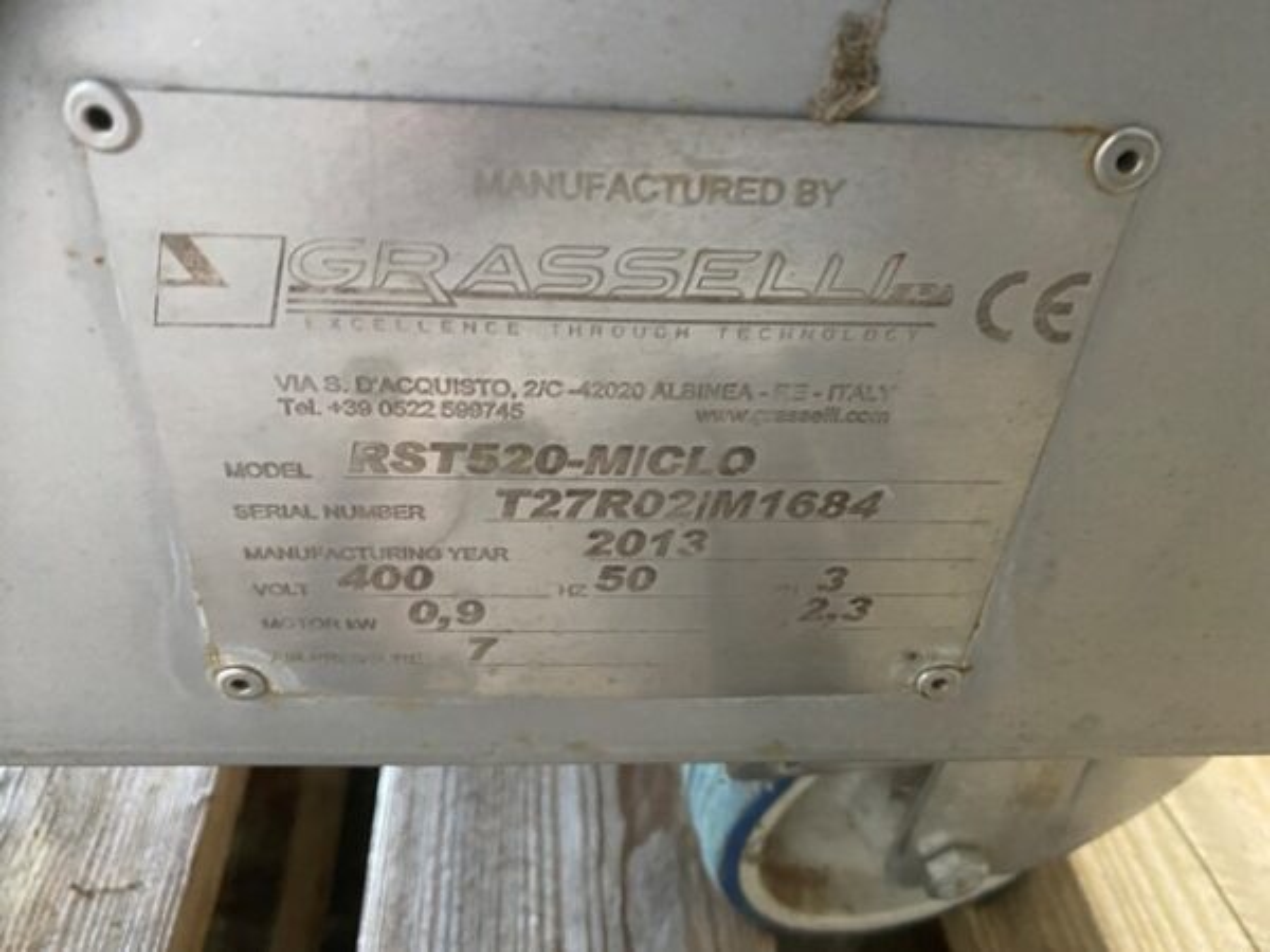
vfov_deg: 53.1
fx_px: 954
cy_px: 476
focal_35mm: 26
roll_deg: -2.4
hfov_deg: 67.3
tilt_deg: -37.9
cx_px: 635
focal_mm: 4.25
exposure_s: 1/50
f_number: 1.8
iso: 500
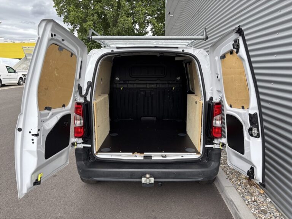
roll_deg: -0.2
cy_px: 110
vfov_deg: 53.1
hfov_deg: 67.3
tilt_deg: -11.4
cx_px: 146
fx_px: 219
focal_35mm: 26
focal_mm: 5.96
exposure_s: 1/675
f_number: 1.6
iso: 50
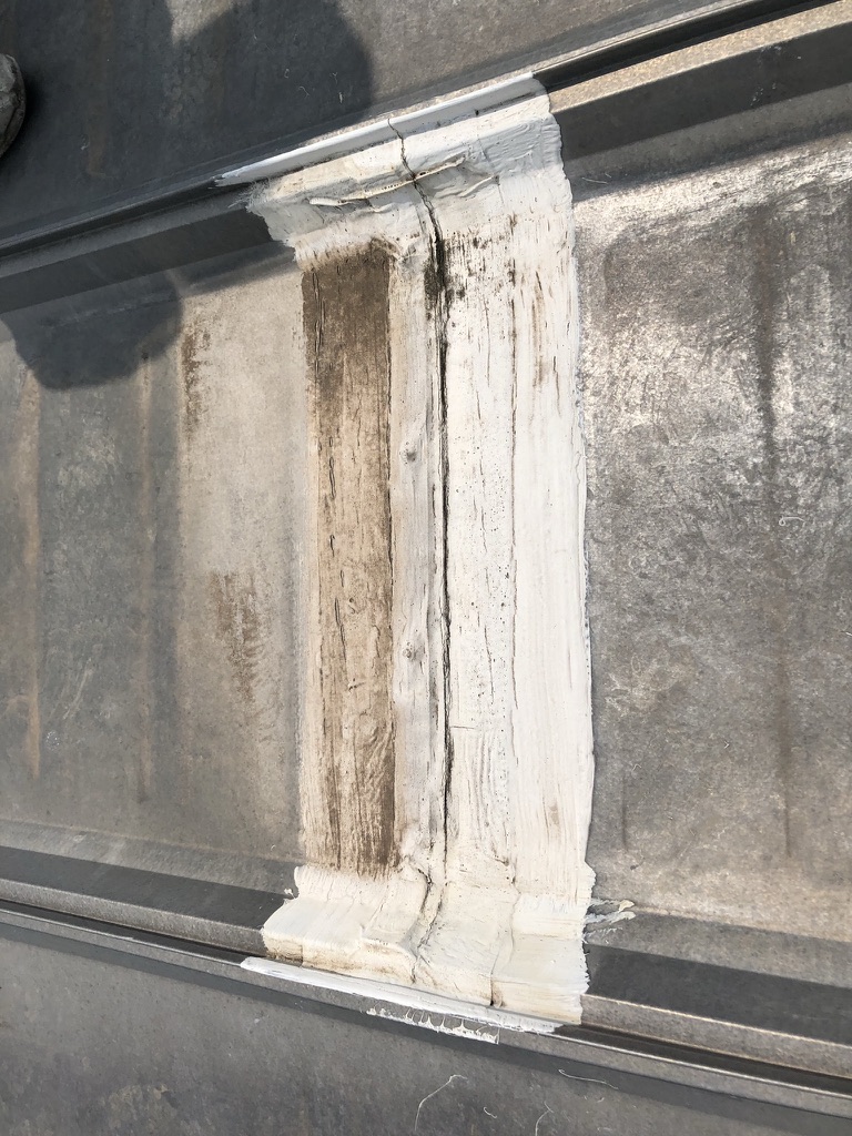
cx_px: 426
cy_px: 568
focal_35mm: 28
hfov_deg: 49.7
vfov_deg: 63.4
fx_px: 919
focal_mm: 4
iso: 25
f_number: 1.8
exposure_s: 1/8000
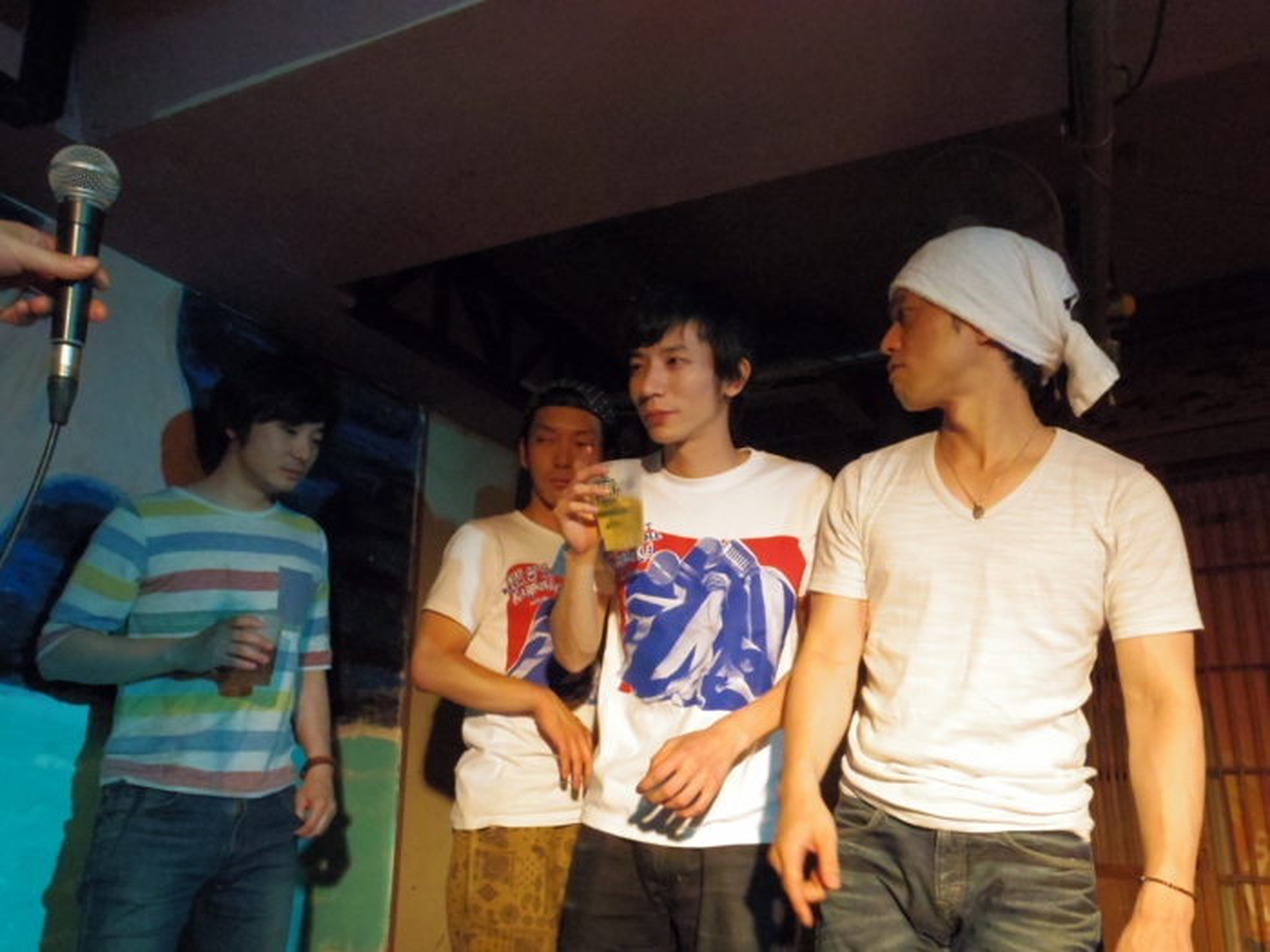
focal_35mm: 29
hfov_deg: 61.7
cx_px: 635
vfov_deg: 48.2
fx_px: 1064
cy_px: 476
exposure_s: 1/100
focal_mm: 5.3
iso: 2500
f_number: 4.5
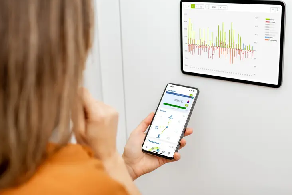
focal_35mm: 46
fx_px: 373
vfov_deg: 29.2
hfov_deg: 42.5
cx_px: 172
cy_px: 72
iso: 320
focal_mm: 35
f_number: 2.5
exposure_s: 1/160
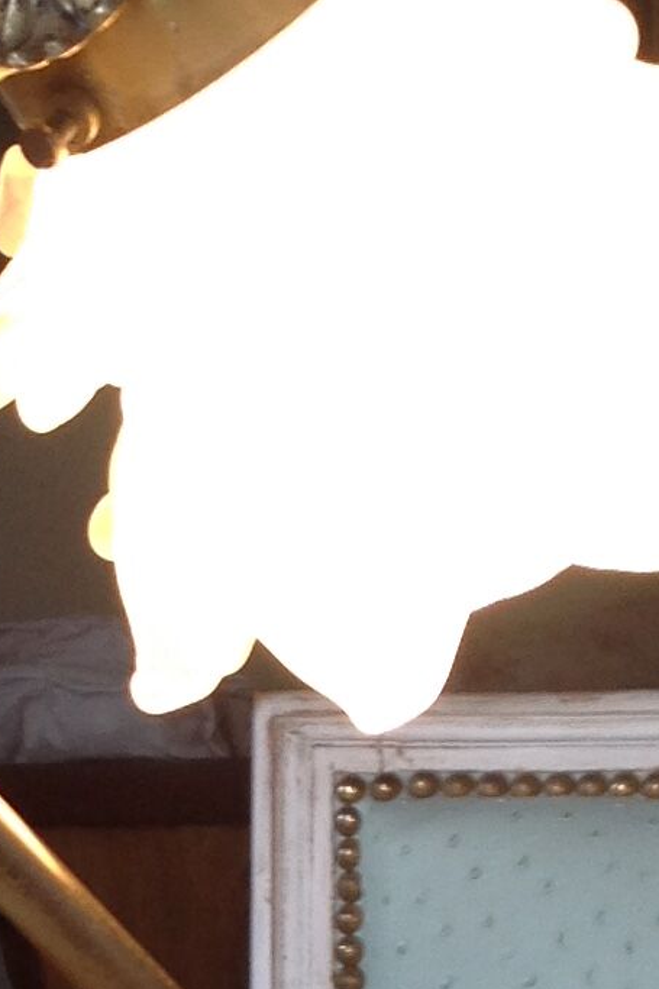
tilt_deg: -7.5
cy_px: 1180
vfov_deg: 14.4
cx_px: 59
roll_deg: +4.0
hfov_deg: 9.9
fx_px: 3791
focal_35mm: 138
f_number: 2.4
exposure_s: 1/60
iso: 64
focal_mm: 4.28
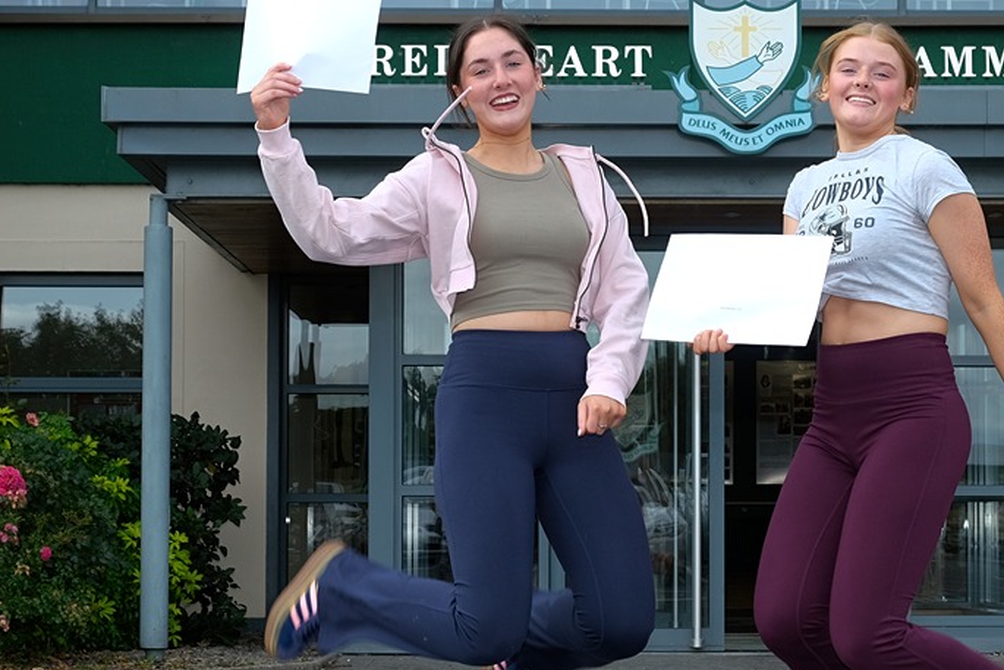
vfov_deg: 23.8
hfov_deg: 34.7
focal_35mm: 57
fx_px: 1590
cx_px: 668
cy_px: 381
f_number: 5.6
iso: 400
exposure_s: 1/300
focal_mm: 27.7
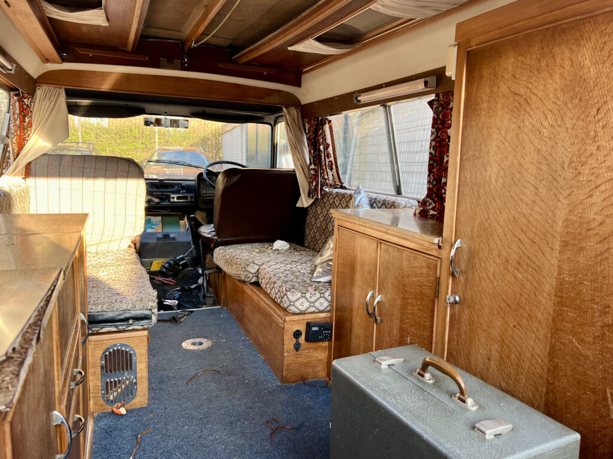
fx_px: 460
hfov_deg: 67.3
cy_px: 230
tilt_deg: -5.8
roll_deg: -2.4
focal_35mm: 26
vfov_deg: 53.1
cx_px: 306
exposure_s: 1/121
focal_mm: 5.7
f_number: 1.5
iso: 50
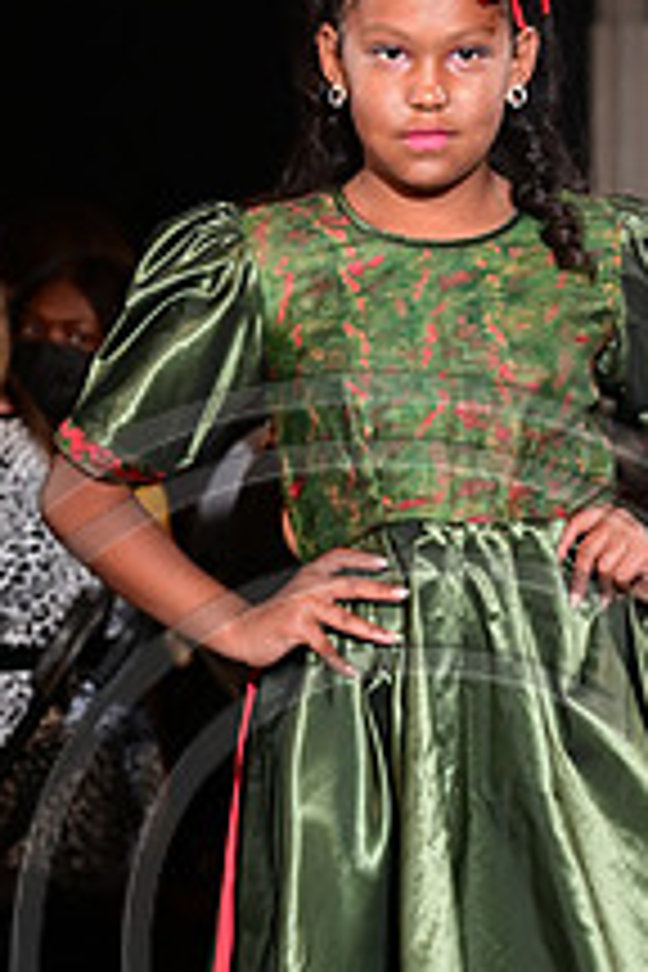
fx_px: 6668
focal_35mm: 247
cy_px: 954
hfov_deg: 5.6
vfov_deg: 8.3
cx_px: 378
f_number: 6.3
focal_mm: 92
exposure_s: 1/125
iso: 1000
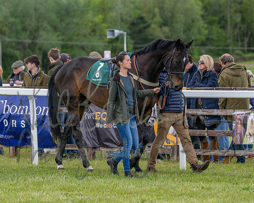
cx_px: 127
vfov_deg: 4.8
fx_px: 2413
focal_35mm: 321
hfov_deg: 6.0
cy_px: 102
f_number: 5
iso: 400
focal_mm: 190
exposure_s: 1/800
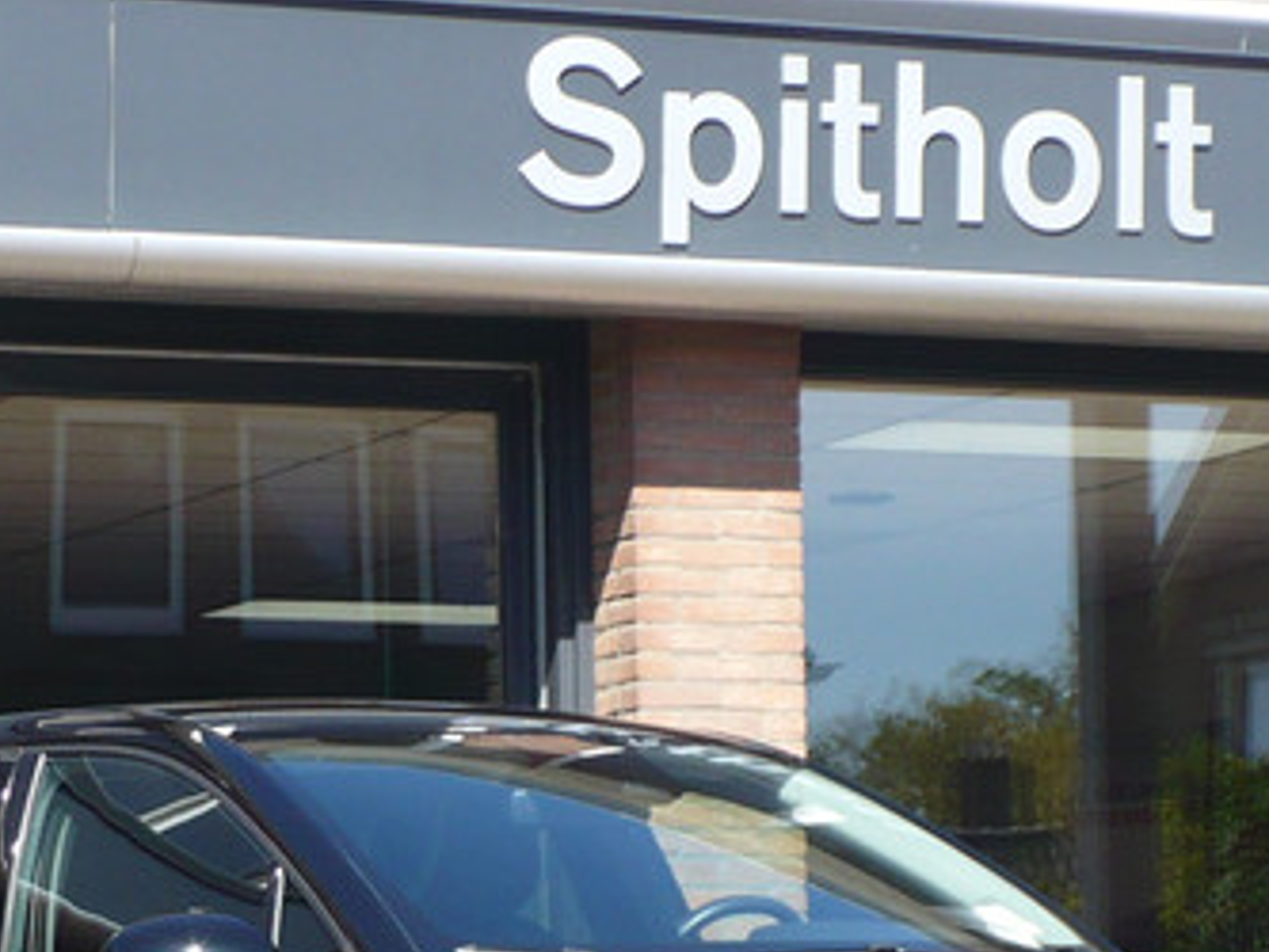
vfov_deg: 8.6
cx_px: 560
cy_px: 910
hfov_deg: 11.6
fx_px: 6271
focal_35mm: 171
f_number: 3.1
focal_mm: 9.9
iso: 100
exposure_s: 1/500
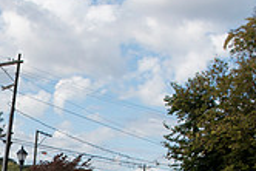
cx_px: -34
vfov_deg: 15.0
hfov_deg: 22.6
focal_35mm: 84
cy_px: 266
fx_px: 598
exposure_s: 1/1250
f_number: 4.5
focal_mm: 24
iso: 250
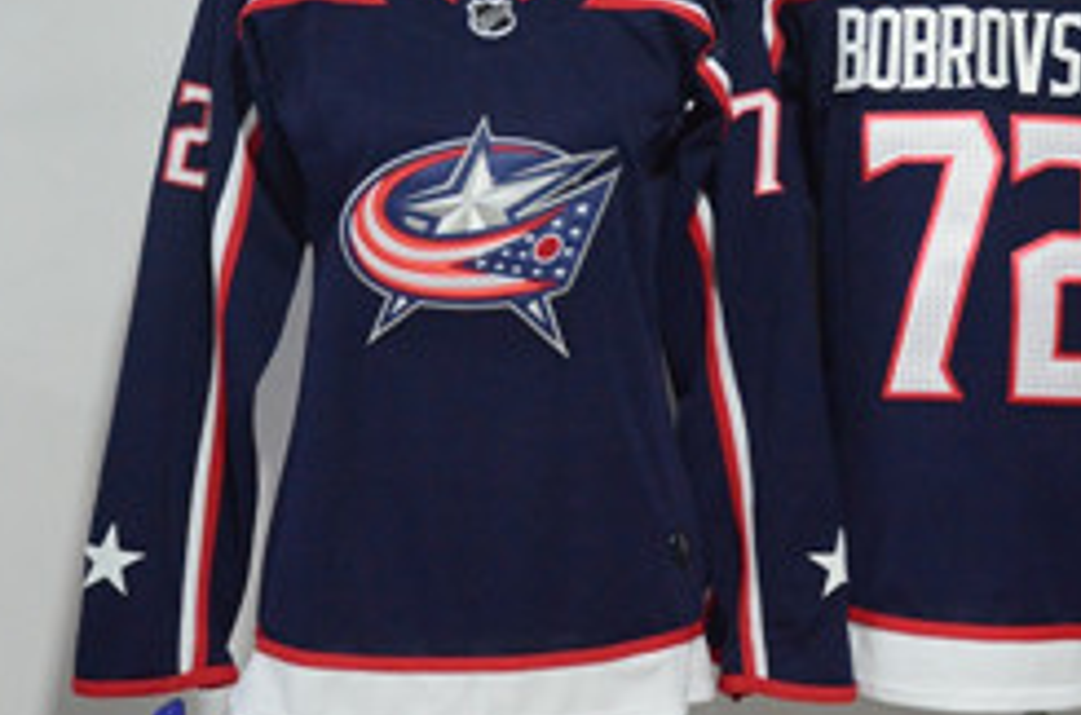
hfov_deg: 19.8
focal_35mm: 103
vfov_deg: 13.2
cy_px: 271
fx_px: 3085
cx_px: 710
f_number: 5
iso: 4000
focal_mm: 42
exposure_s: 1/40
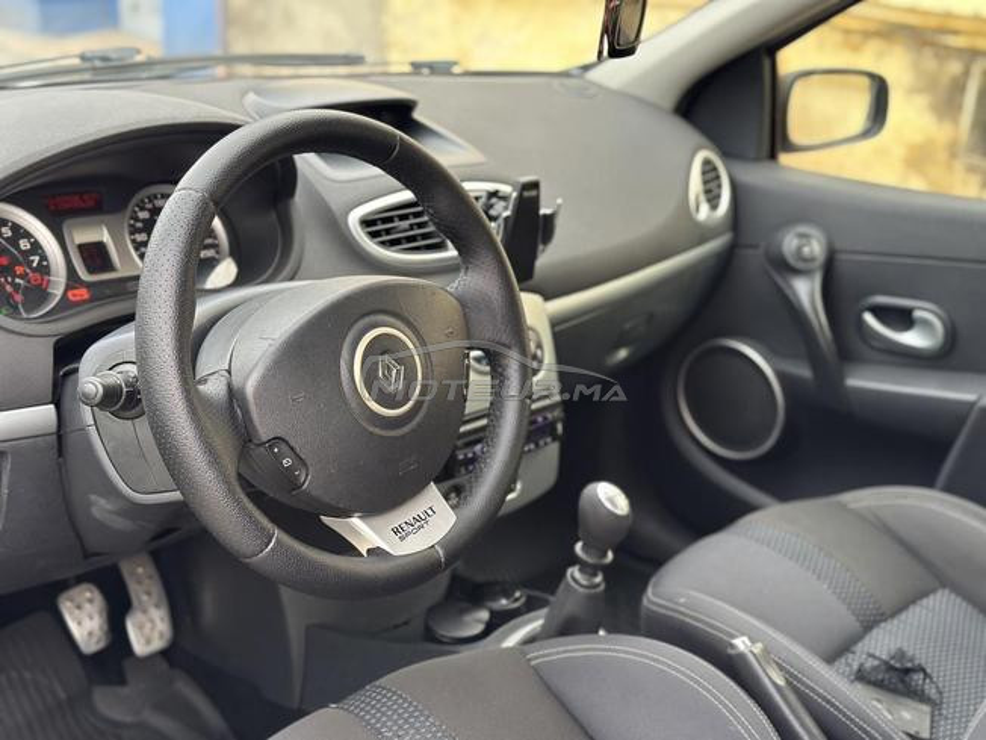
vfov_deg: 30.3
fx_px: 1367
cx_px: 493
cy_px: 370
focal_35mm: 48
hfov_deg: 39.7
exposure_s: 1/60
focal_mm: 6.86
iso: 160
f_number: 1.78
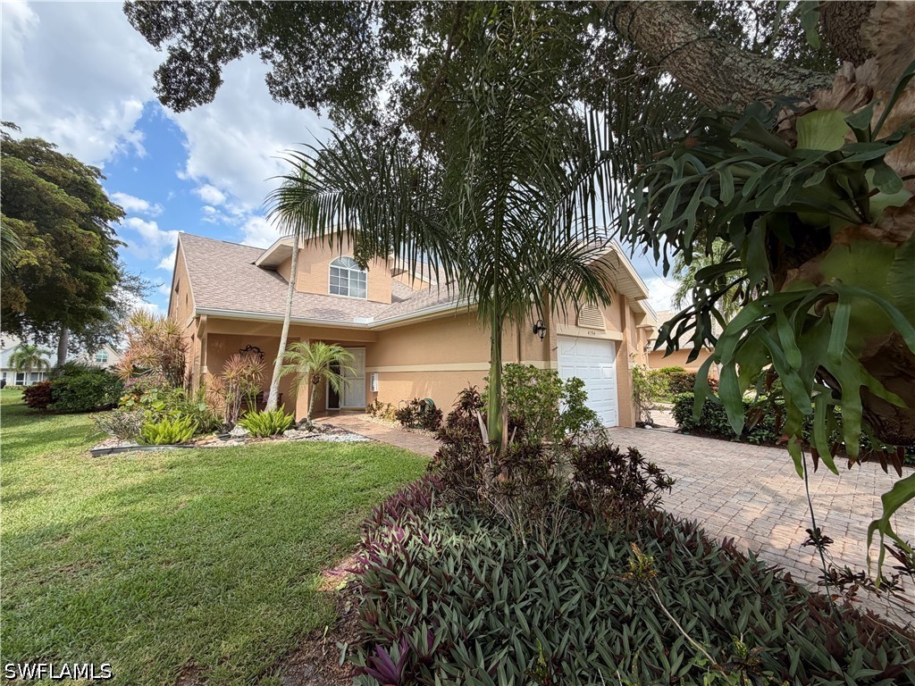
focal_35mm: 14
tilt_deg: +5.2
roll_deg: +1.5
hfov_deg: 102.1
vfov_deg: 85.7
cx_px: 458
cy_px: 343
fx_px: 370
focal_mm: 2.22
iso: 40
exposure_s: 1/585
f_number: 2.2
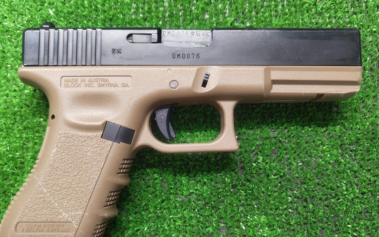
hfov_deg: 68.3
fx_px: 279
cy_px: 137
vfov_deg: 45.9
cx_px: 179
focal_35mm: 27
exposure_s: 1/50
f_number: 1.88
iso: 316
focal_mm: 5.59
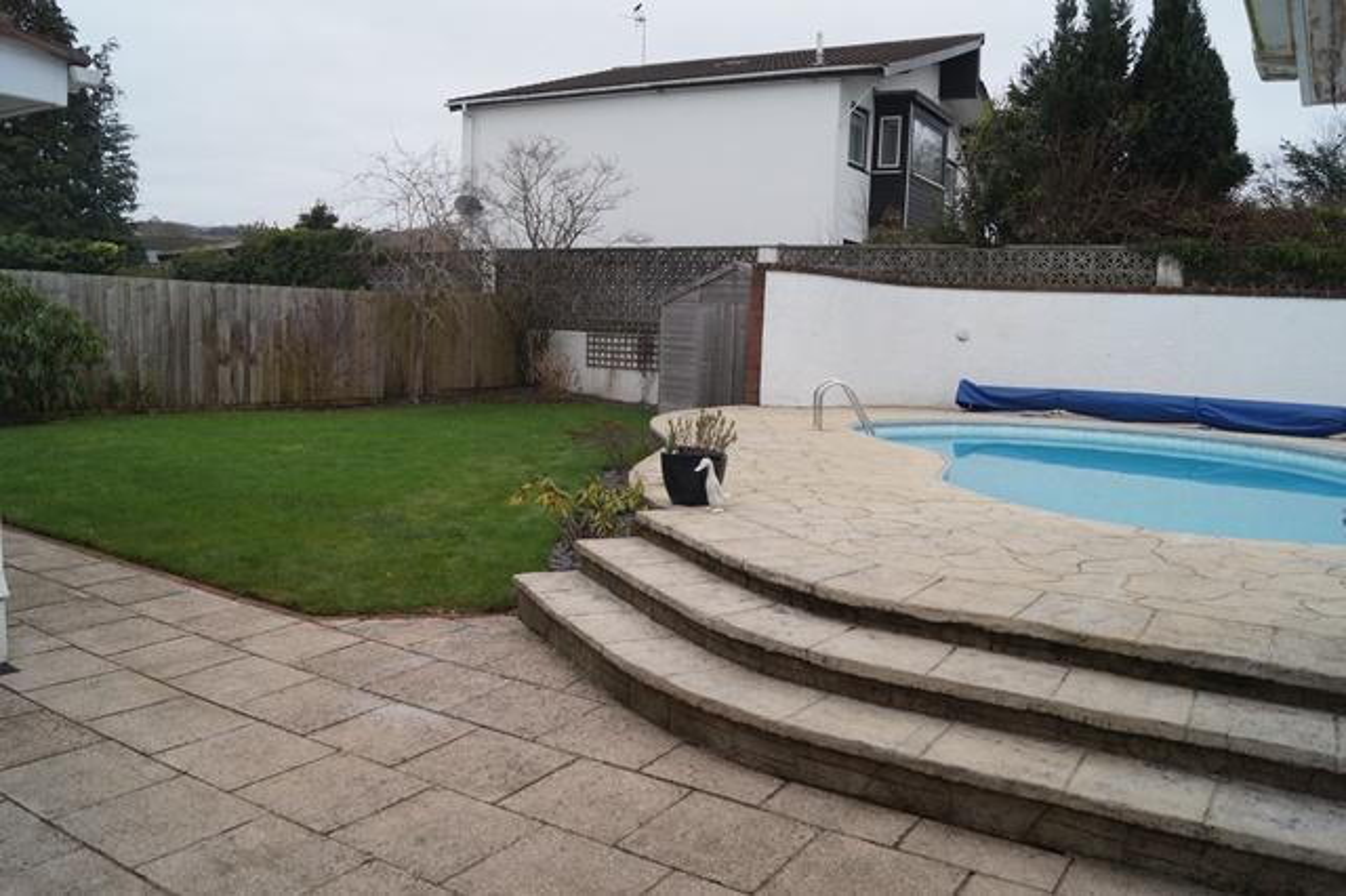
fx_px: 1009
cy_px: 448
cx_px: 673
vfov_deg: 47.9
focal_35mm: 27
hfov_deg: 67.4
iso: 100
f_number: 6.3
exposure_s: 1/60
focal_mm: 18
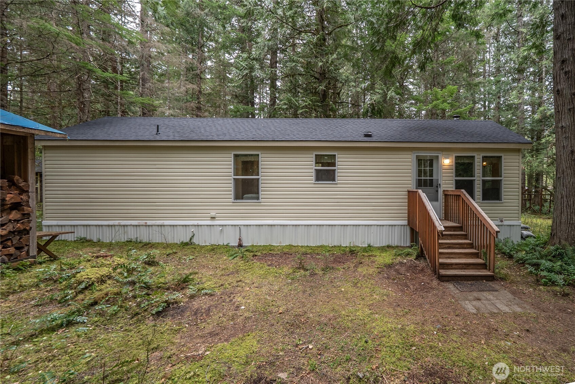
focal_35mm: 12
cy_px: 192
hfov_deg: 112.6
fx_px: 192
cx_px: 288
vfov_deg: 90.1
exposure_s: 1/30
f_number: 7.1
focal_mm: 12
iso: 160
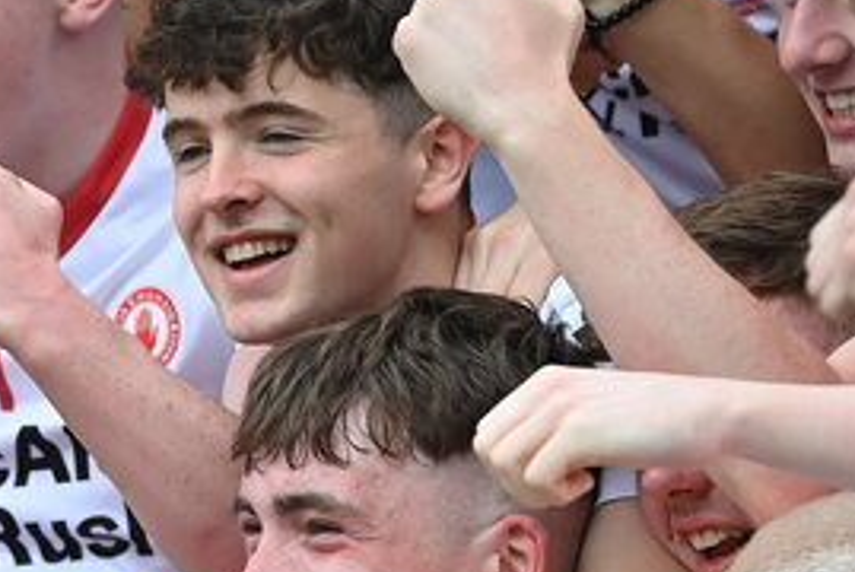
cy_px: 486
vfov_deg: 2.4
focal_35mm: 571
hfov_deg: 3.6
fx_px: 13576
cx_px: 111
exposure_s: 1/2500
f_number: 2.8
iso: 500
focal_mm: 150
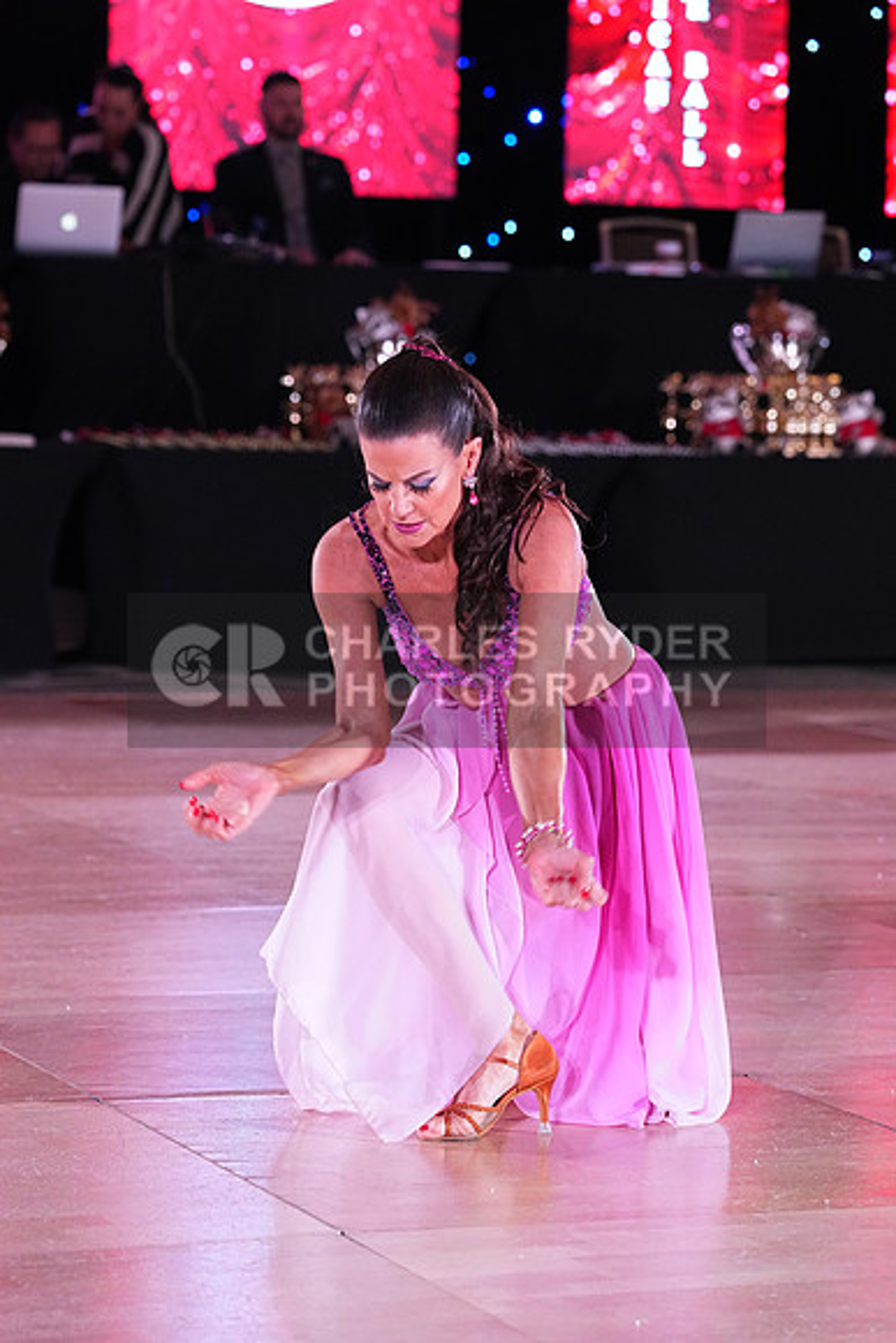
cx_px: 448
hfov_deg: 11.4
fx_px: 4477
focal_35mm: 120
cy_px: 672
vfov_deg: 17.1
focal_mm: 120
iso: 6400
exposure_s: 1/320
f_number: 5
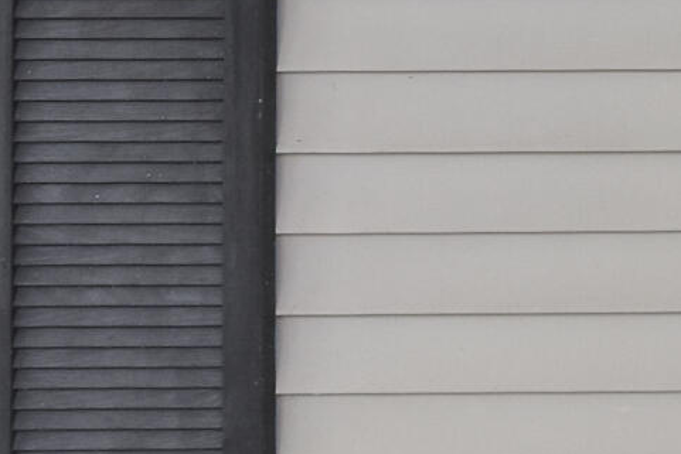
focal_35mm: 131
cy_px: -421
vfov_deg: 9.8
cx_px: 2043
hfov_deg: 10.7
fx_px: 2479
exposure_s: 1/250
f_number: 5.6
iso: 400
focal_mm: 14
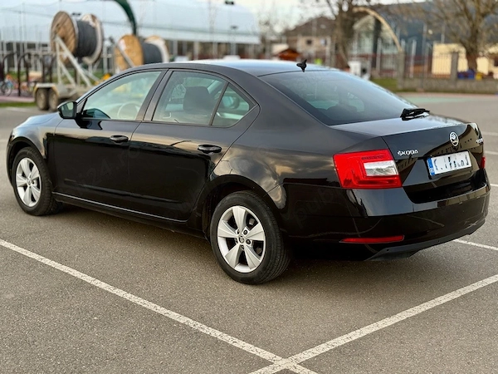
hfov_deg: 39.7
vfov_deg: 30.3
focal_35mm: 48
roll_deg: -1.2
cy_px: 187
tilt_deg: -9.0
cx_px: 249
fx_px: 691
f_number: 1.78
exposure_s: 1/400
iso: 80
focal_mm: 6.76
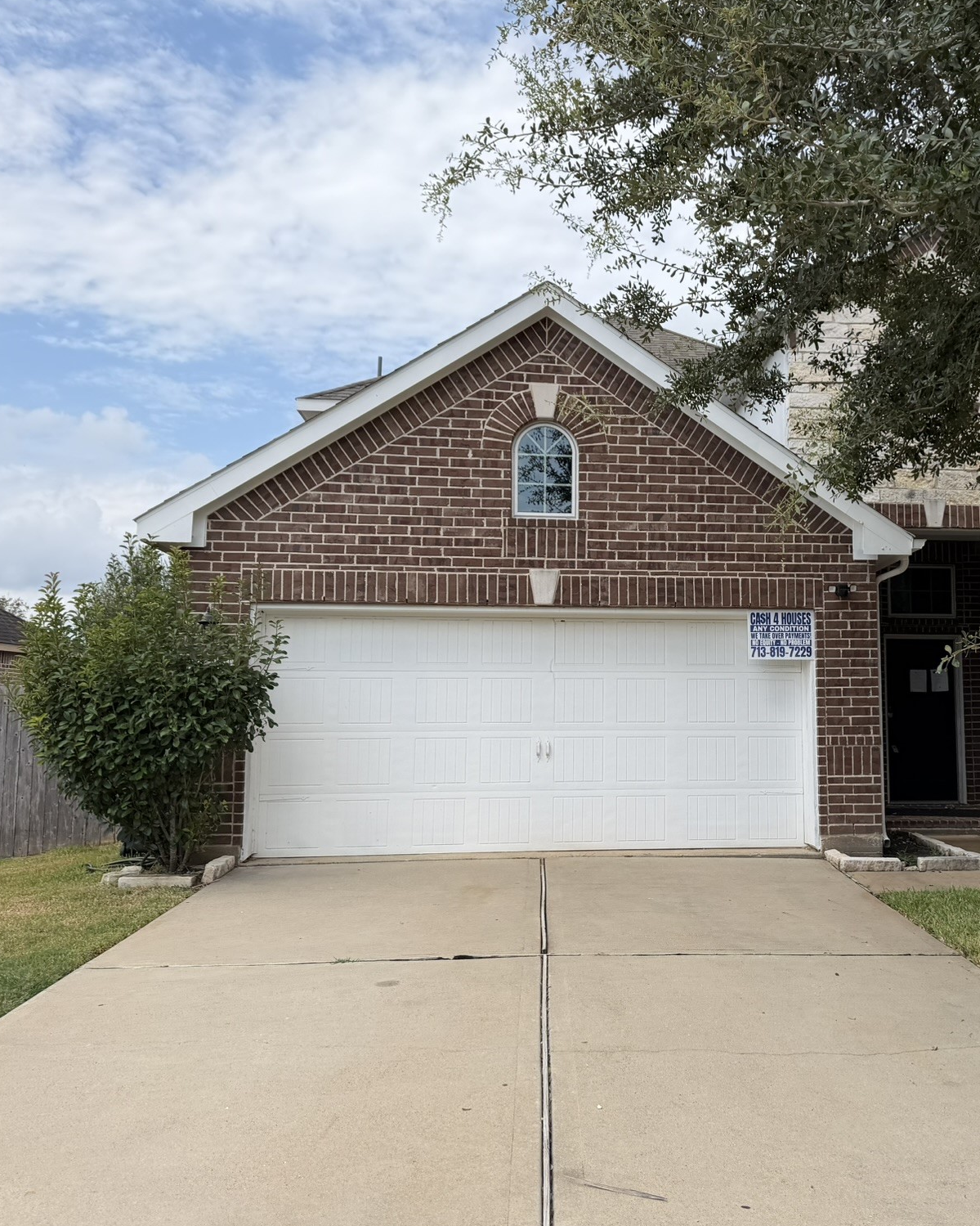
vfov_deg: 55.7
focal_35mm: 32
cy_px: 622
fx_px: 1160
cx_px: 697
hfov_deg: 44.7
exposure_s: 1/4167
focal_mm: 6.76
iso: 80
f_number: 1.78
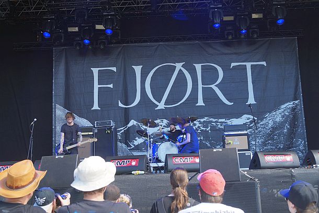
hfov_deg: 49.5
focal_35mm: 39
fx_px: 346
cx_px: 160
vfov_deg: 34.2
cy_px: 106
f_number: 5.6
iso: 100
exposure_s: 1/100
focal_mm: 26
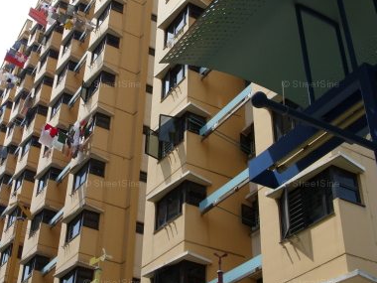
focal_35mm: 55
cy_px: 85
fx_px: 599
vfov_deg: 26.3
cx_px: 158
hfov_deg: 34.9
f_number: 4.9
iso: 50
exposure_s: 1/284
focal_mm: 6.3
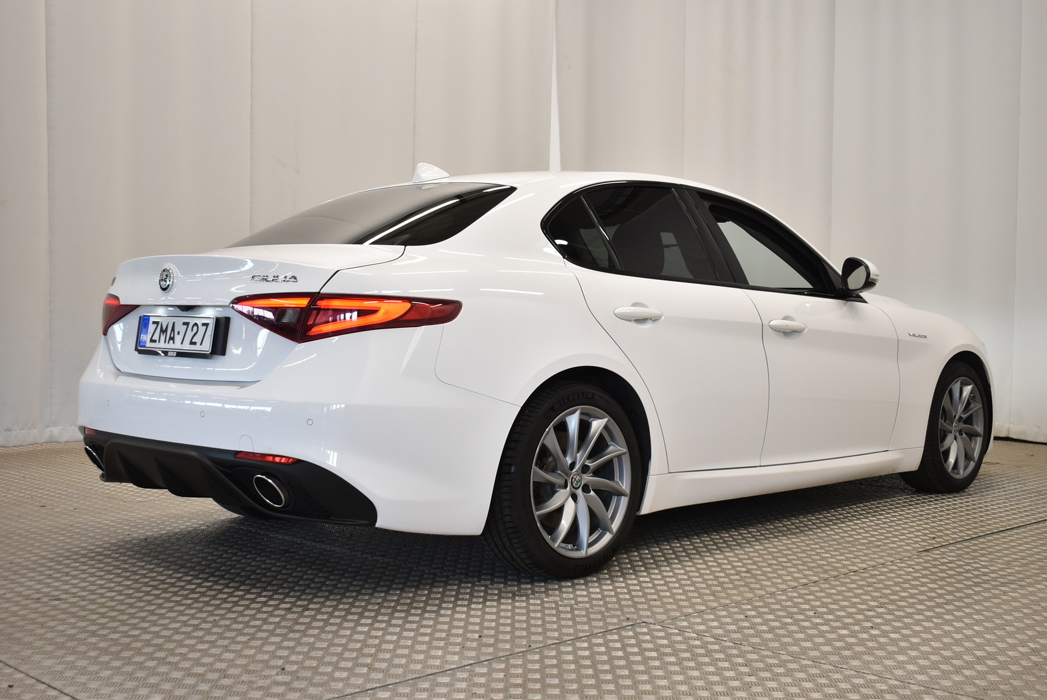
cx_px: 524
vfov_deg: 29.9
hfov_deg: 43.6
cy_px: 350
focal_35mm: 45
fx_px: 1310
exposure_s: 1/50
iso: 450
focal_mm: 30
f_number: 4.2
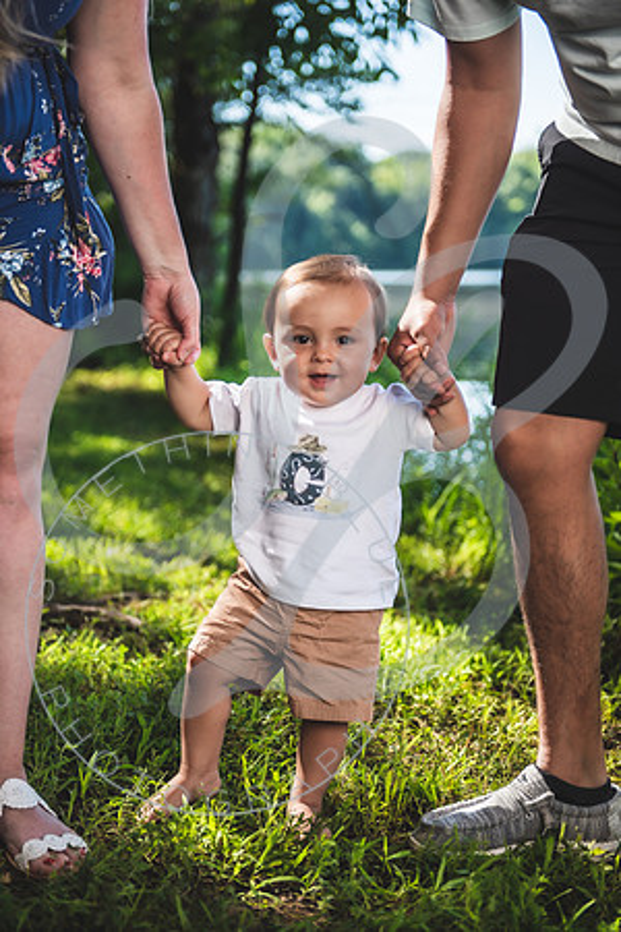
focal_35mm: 62
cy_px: 466
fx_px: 1604
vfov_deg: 32.4
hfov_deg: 21.9
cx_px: 310
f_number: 2.8
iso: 100
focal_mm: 62
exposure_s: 1/800
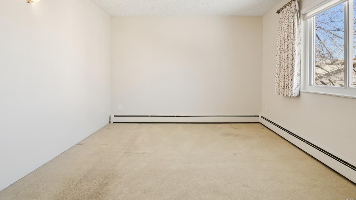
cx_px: 186
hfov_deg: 87.7
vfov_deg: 56.1
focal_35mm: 20
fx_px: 185
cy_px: 73
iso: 250
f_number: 8
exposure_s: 1/30
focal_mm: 11
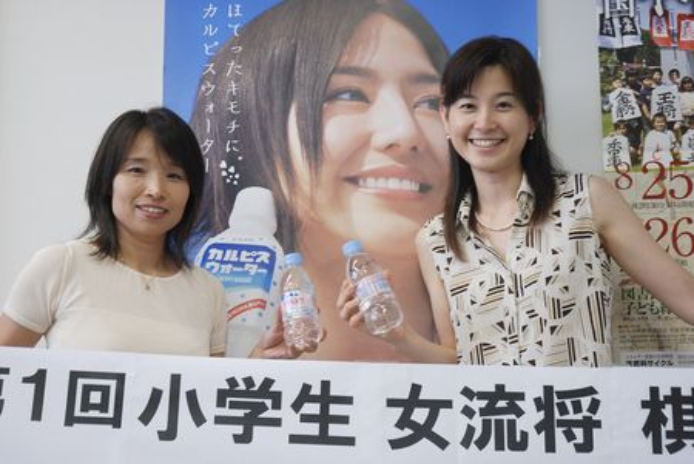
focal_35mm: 72
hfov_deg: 28.0
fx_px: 1389
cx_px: 347
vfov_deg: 19.0
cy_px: 232
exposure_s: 1/15
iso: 200
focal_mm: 48
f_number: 4.5
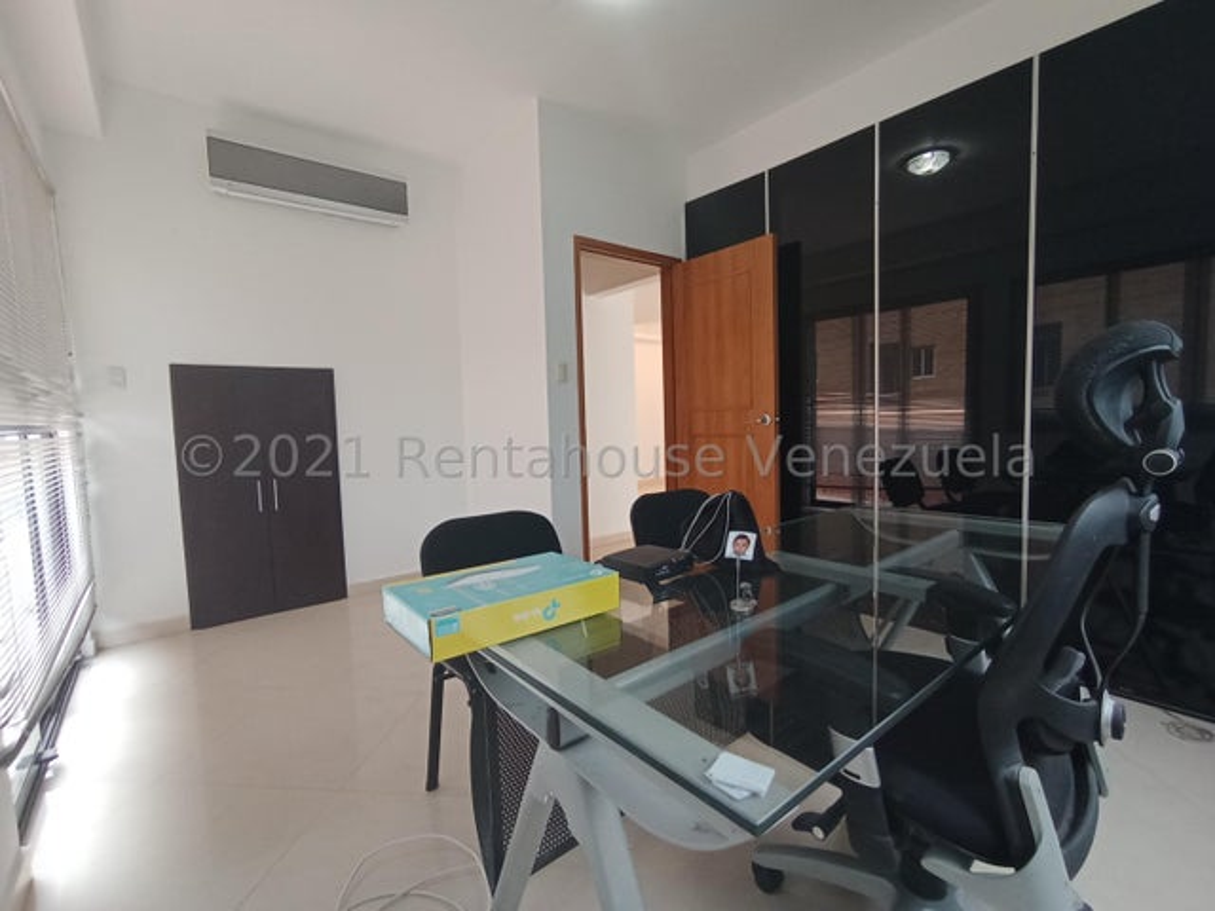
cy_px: 456
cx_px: 608
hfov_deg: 98.2
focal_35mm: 15
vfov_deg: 81.7
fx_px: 526
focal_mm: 1.65
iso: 339
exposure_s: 1/30
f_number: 2.2
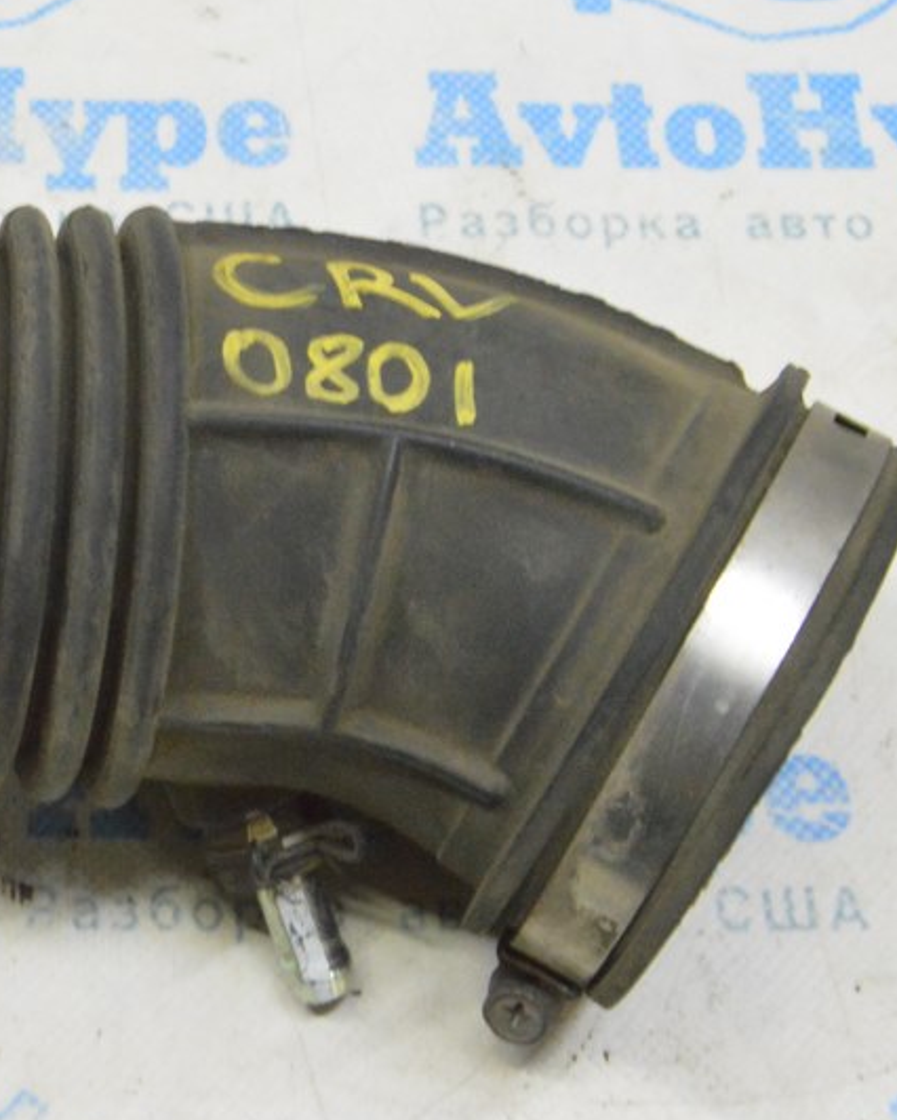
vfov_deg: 22.7
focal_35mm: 84
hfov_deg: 17.8
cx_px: -29
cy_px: 447
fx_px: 2783
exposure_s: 1/15
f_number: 20
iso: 6400
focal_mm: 31
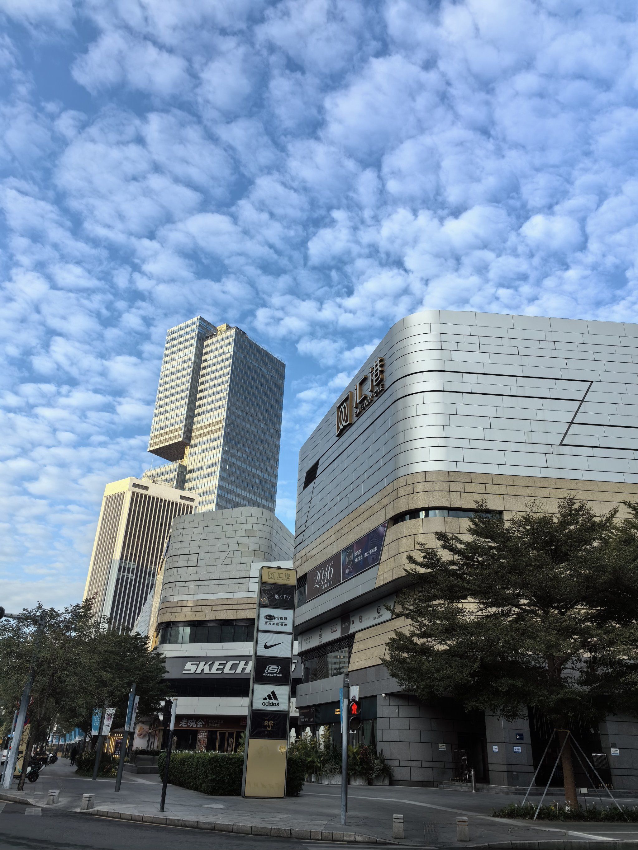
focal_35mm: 27
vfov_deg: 65.3
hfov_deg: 51.4
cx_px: 319
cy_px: 425
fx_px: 664
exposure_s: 1/1250
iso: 50
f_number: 2
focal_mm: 5.75
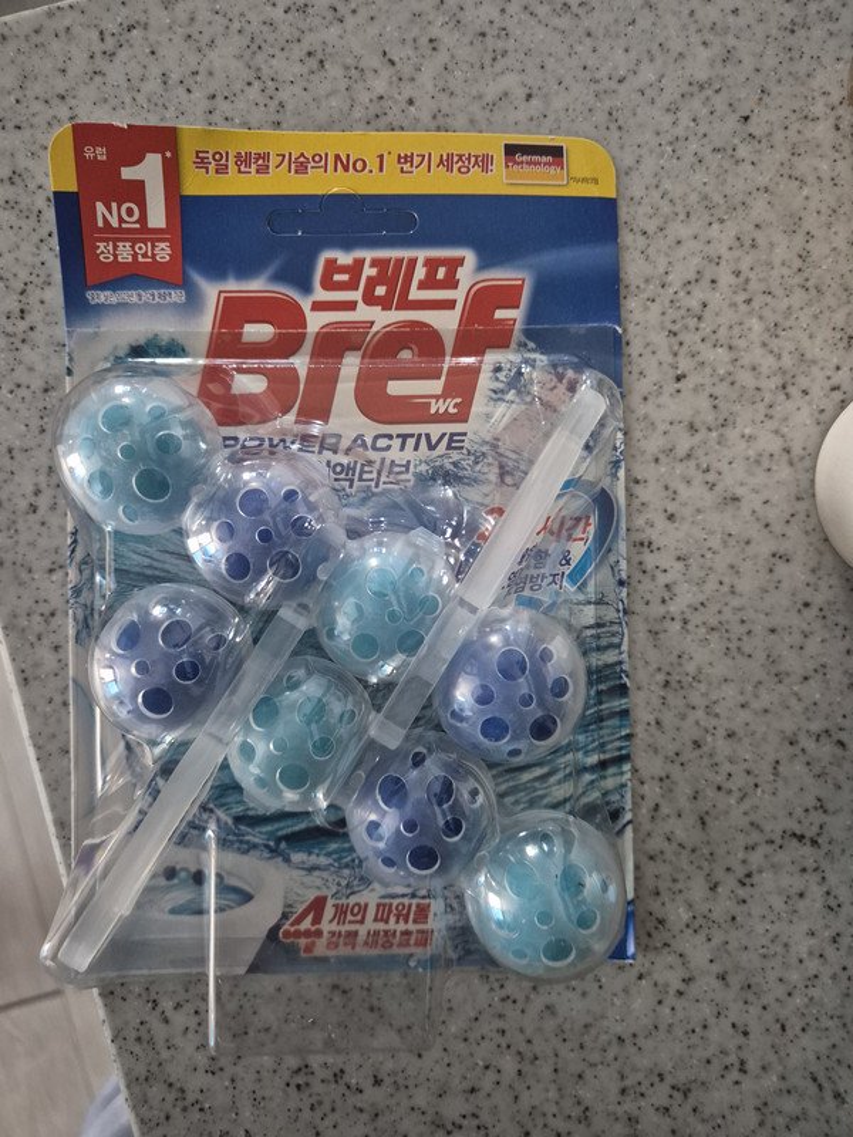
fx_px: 756
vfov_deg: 73.9
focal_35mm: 23
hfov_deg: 58.9
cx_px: 426
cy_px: 568
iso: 1250
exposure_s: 1/60
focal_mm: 5.4
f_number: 1.8
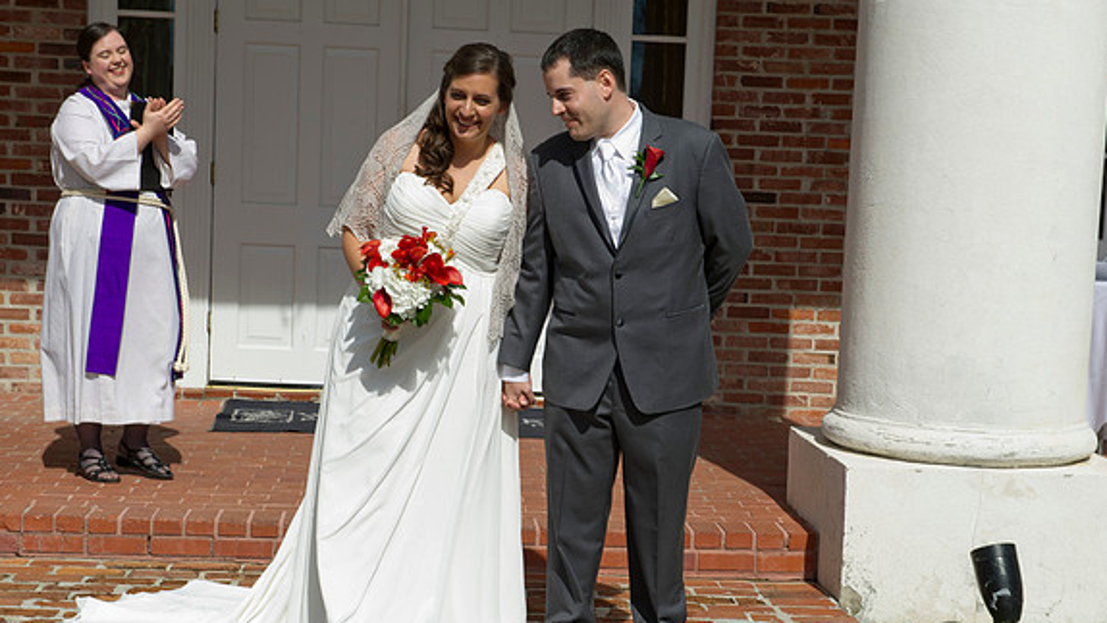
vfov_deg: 16.3
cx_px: 554
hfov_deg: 28.6
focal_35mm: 74
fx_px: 2172
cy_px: 370
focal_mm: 70
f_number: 11
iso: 100
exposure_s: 1/250
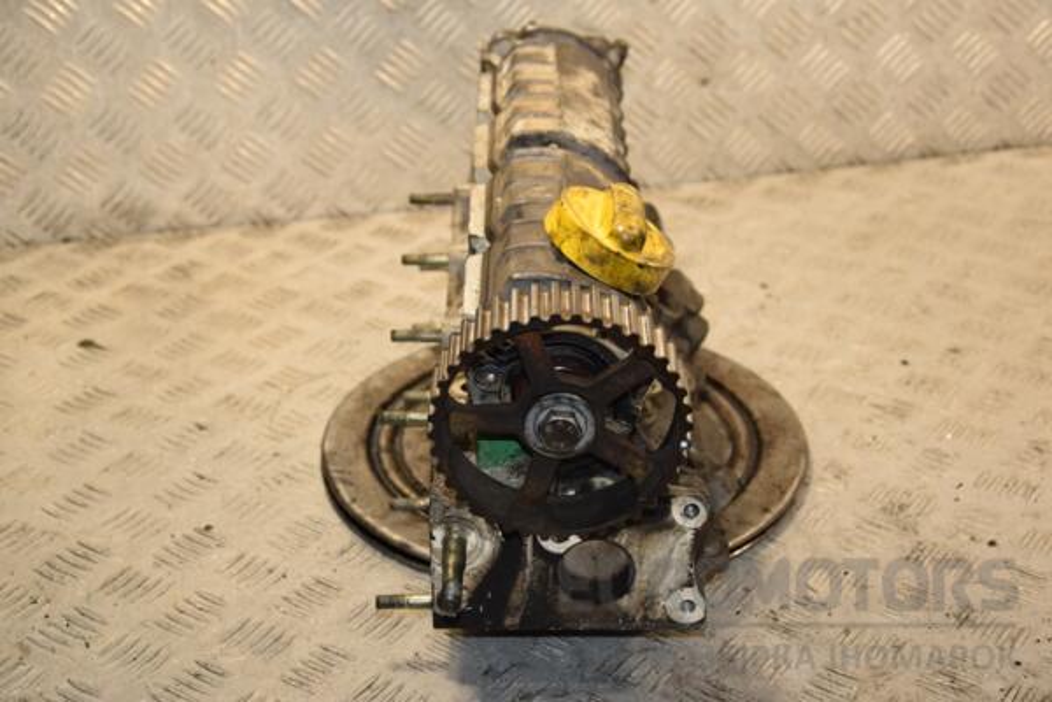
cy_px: 351
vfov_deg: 21.6
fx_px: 1841
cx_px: 526
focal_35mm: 63
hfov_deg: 31.9
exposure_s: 1/200
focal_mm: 42
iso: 800
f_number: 5
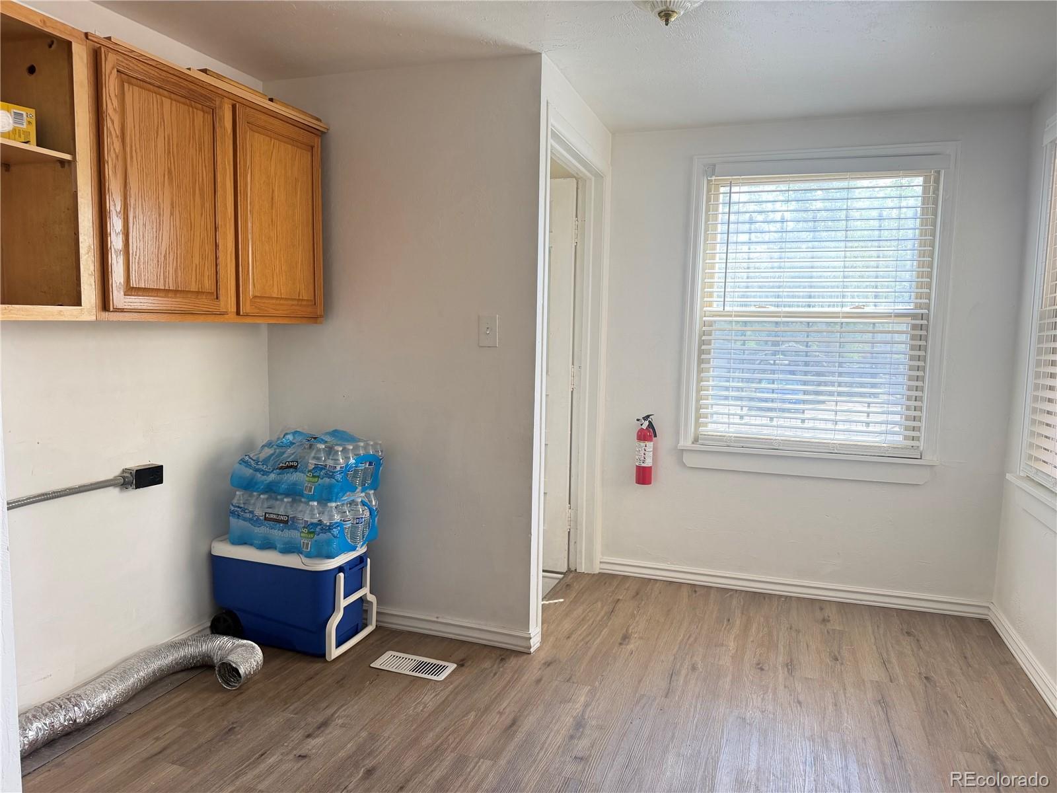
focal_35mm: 24
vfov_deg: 56.8
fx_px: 733
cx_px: 528
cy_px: 396
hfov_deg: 71.6
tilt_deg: -5.3
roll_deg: -1.2
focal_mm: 6.76
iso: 200
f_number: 1.78
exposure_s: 1/78
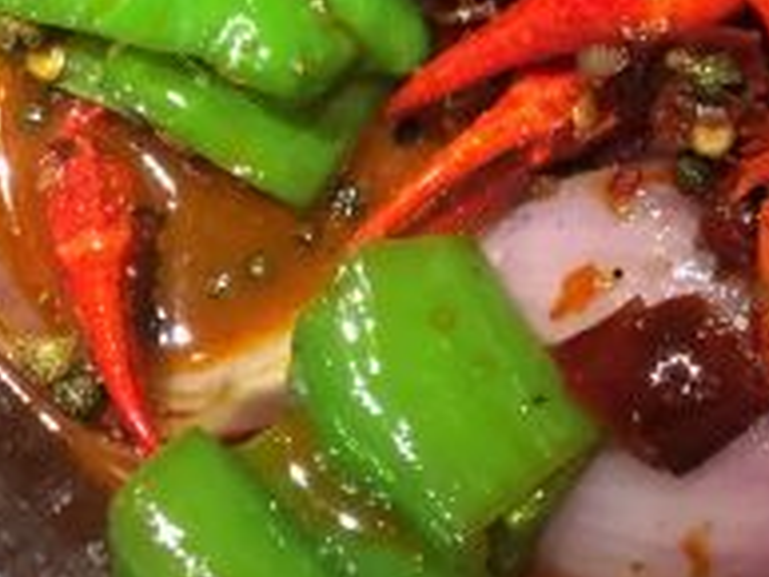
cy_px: -312
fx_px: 2334
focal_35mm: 105
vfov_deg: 13.3
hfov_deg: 17.6
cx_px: 988
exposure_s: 1/33
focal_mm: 4.15
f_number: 2.2
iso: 320
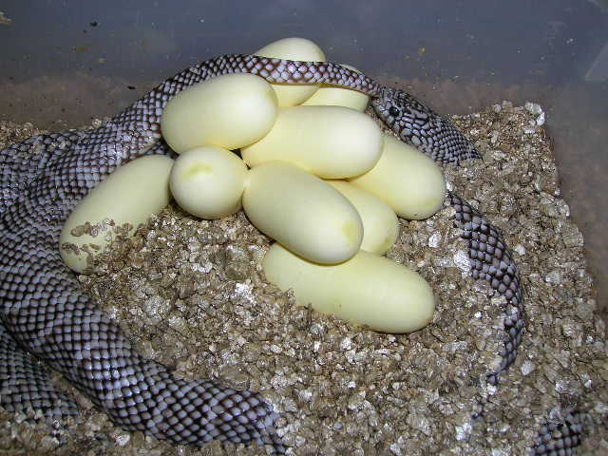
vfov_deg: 41.8
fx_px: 597
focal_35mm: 34
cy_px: 228
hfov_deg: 54.0
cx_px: 304
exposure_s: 1/60.1
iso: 50
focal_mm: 5.7
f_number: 4.9
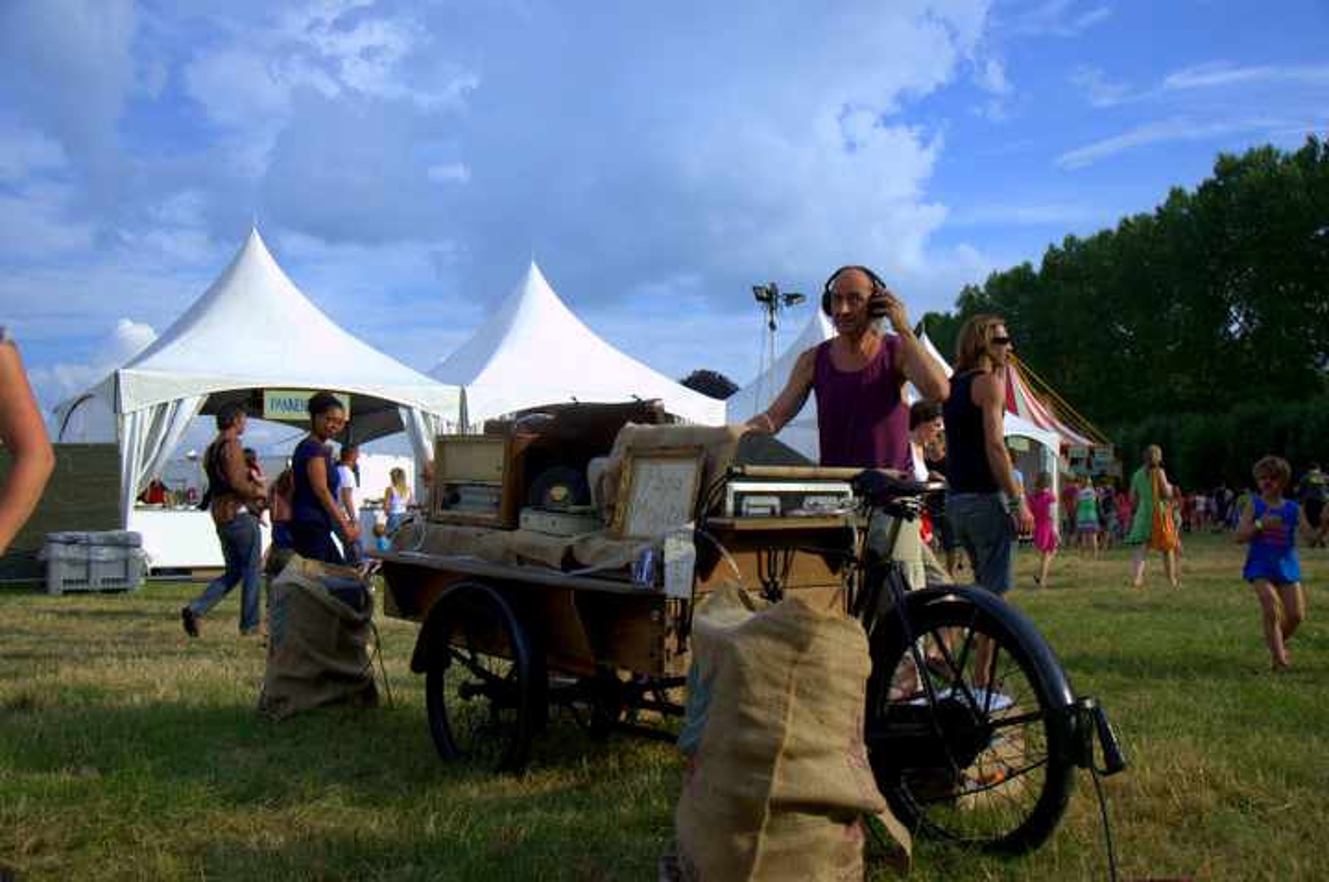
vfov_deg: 36.8
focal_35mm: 36
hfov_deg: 53.2
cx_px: 664
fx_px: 1327
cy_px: 441
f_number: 5
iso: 320
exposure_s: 1/800
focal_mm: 24
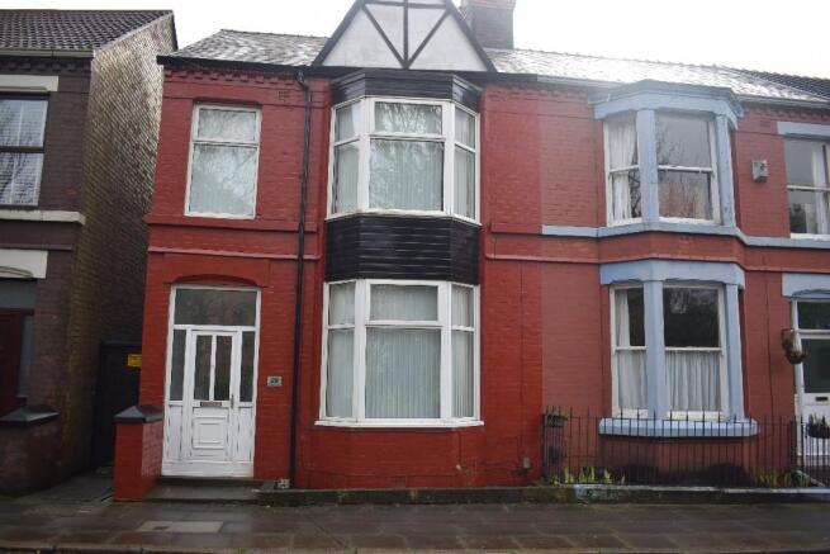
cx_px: 415
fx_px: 623
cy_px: 277
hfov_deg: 67.4
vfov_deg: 48.0
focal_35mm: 27
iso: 400
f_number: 4.5
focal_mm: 18
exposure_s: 1/1250
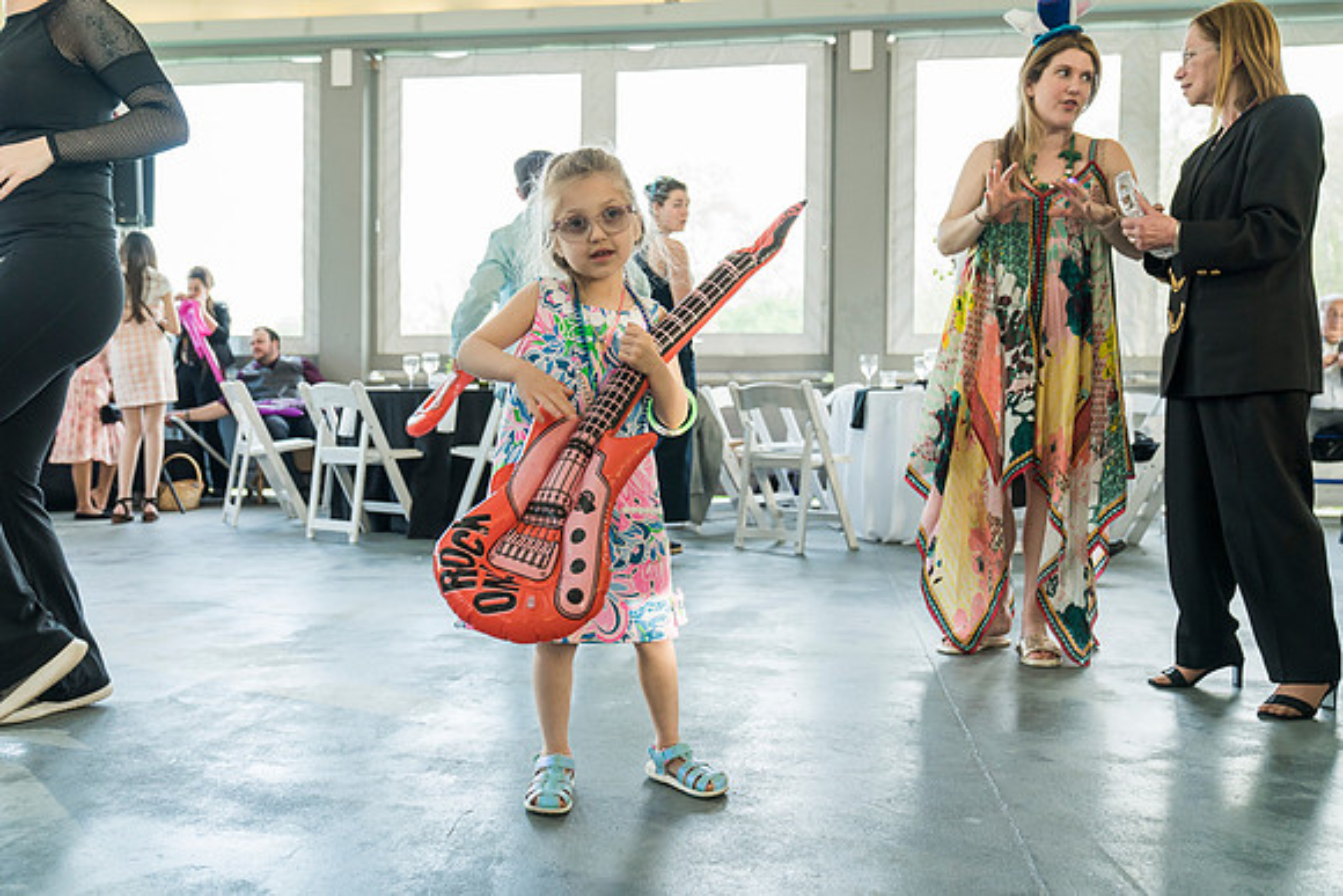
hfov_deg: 59.5
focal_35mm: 31
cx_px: 661
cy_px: 441
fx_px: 1175
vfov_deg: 41.8
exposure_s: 1/160
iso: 1250
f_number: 4
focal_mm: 31
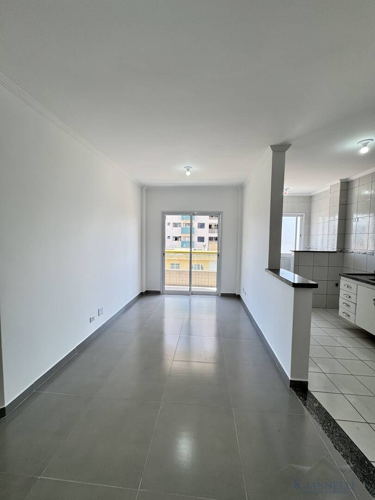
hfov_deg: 85.7
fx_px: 202
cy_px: 250
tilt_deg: -4.1
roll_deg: -0.6
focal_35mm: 14
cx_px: 188
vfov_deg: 102.1
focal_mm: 2.22
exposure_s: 1/120
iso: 50
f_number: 2.2
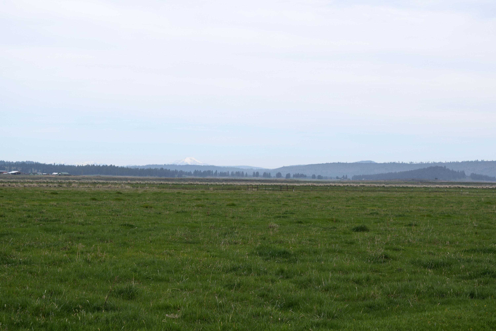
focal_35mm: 82
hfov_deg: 24.6
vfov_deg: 16.6
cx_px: 248
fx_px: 1137
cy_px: 166
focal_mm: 55
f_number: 9
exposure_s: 1/320
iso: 200
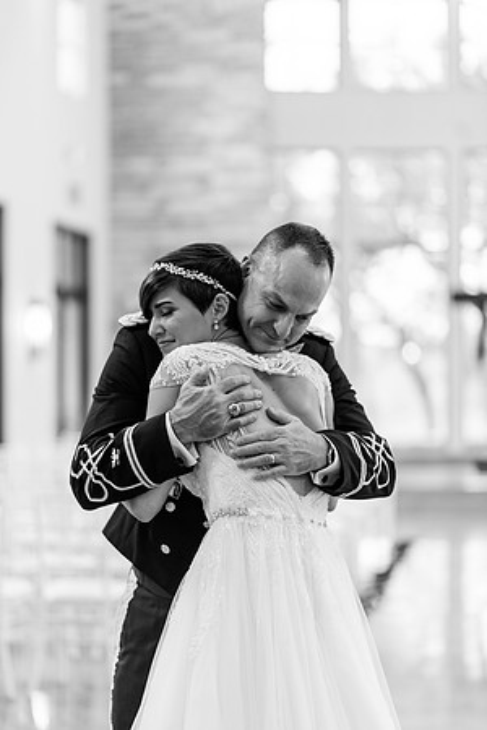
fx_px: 1725
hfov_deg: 16.1
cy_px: 365
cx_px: 244
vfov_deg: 23.9
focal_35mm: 85
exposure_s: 1/250
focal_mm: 85
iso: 800
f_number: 1.8
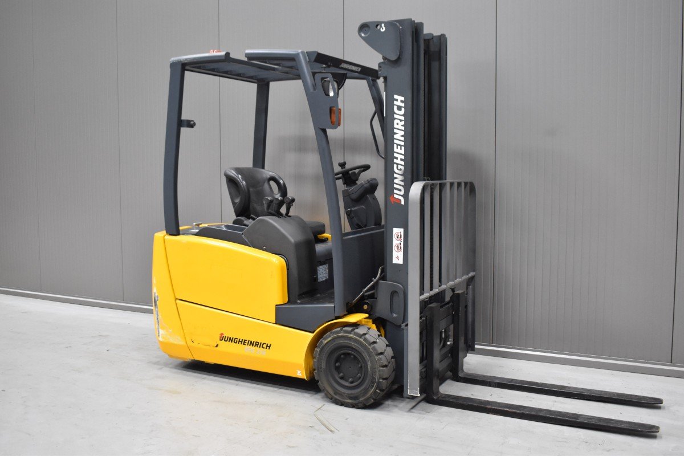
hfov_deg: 55.1
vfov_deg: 38.4
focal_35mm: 34
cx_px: 342
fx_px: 655
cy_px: 228
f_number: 4.5
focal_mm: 23
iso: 1600
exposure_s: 1/50
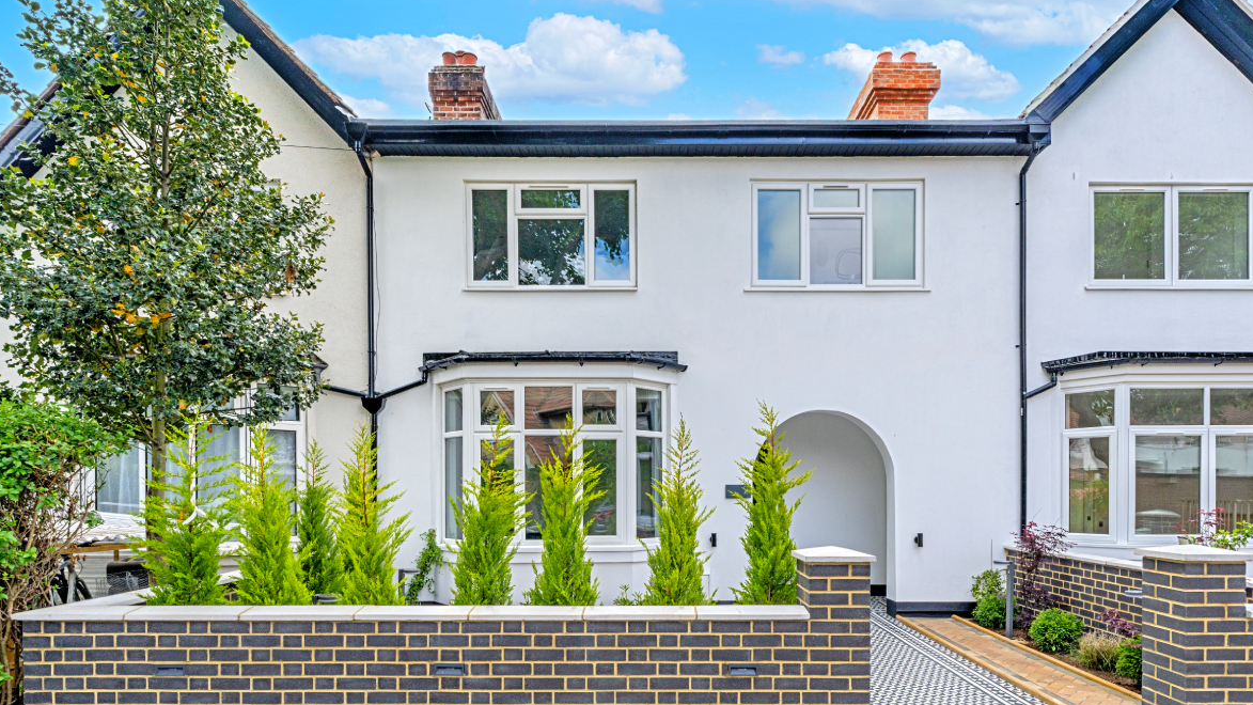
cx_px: 633
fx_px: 498
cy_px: 369
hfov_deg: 103.0
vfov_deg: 70.5
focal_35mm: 15
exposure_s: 1/250
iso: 320
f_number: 13
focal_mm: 14
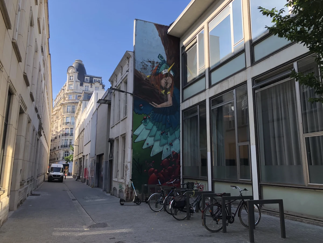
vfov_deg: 49.7
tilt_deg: +11.9
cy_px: 122
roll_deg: -1.0
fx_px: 261
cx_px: 162
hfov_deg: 63.4
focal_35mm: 28
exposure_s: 1/552
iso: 20
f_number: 1.8
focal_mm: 4
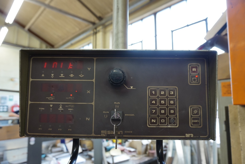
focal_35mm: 24
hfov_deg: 73.7
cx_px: 122
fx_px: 163
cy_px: 82
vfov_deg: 53.1
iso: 400
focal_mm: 16
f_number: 4
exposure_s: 1/60
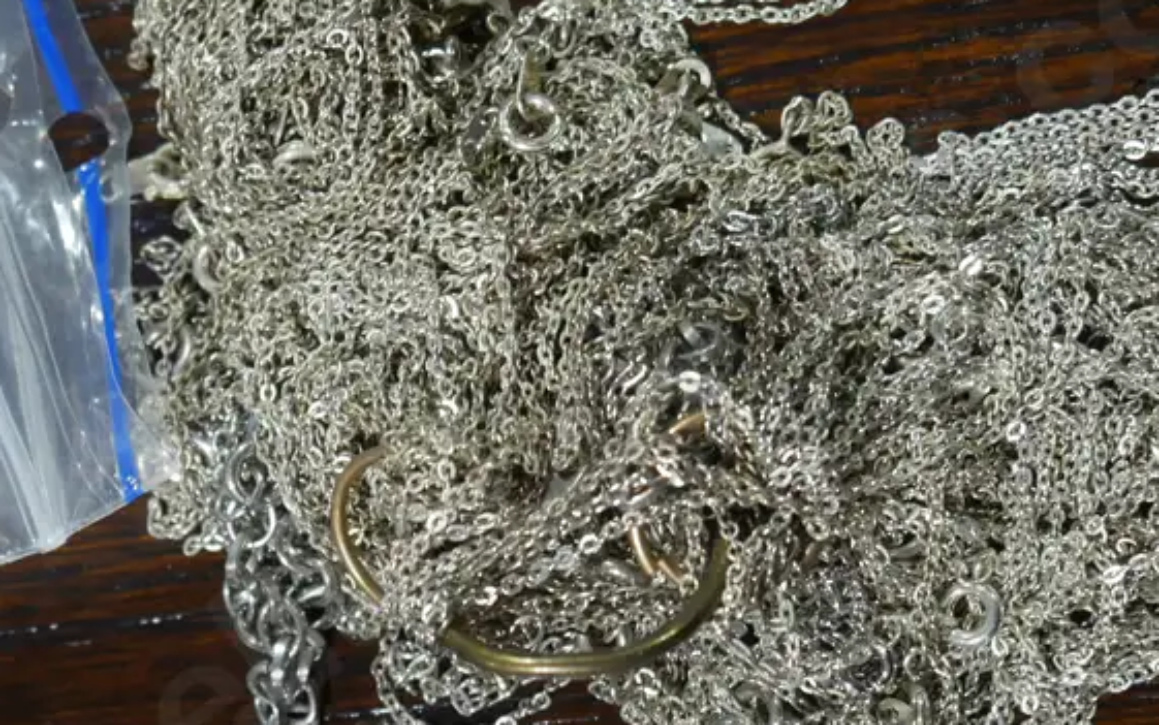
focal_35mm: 89
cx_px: 535
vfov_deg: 14.7
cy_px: 465
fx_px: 2812
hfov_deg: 23.3
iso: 640
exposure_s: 1/60
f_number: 5.1
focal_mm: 23
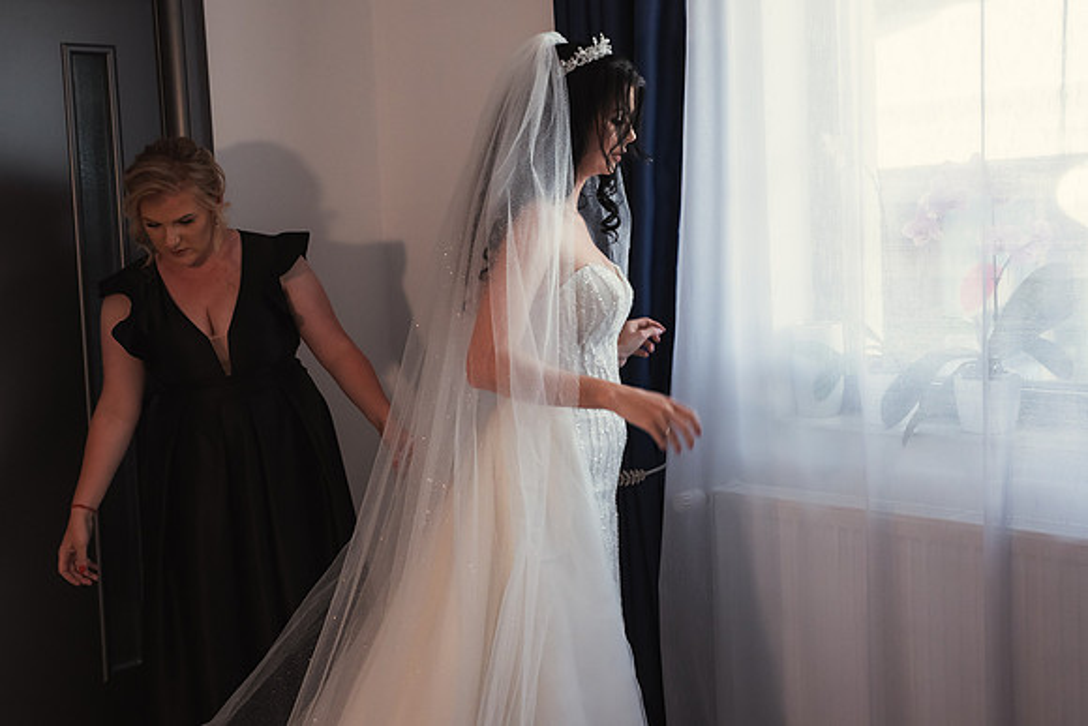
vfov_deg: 24.5
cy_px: 346
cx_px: 568
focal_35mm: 55
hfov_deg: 36.1
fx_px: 1668
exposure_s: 1/200
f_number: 5
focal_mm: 48
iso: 1600
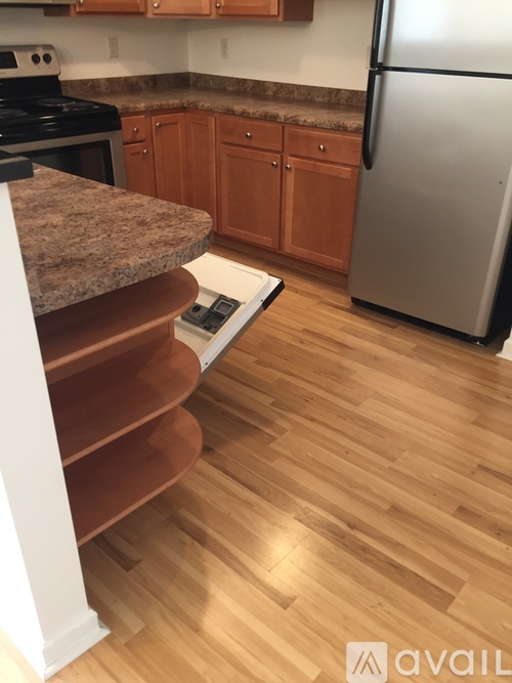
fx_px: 572
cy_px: 342
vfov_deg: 61.7
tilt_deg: -27.3
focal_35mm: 29
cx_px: 256
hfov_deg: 48.2
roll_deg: -2.0
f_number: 2.2
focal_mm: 4.15
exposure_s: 1/33
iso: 125
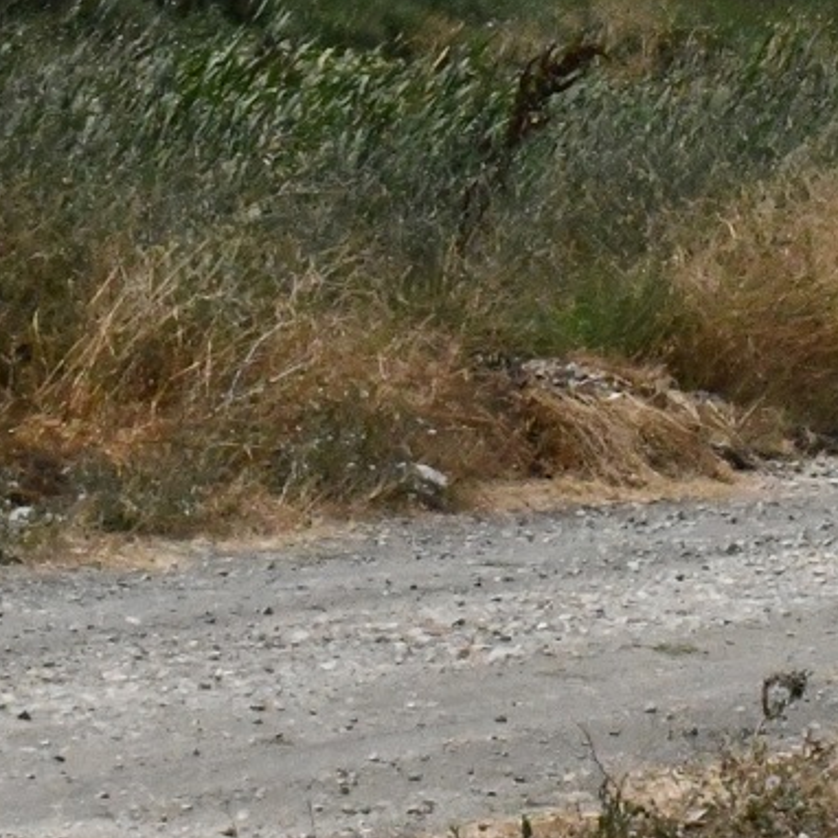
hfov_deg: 8.5
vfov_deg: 8.5
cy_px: 55
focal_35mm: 205
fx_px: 5615
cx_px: 741
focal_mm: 32
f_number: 25
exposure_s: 1/2500
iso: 4000
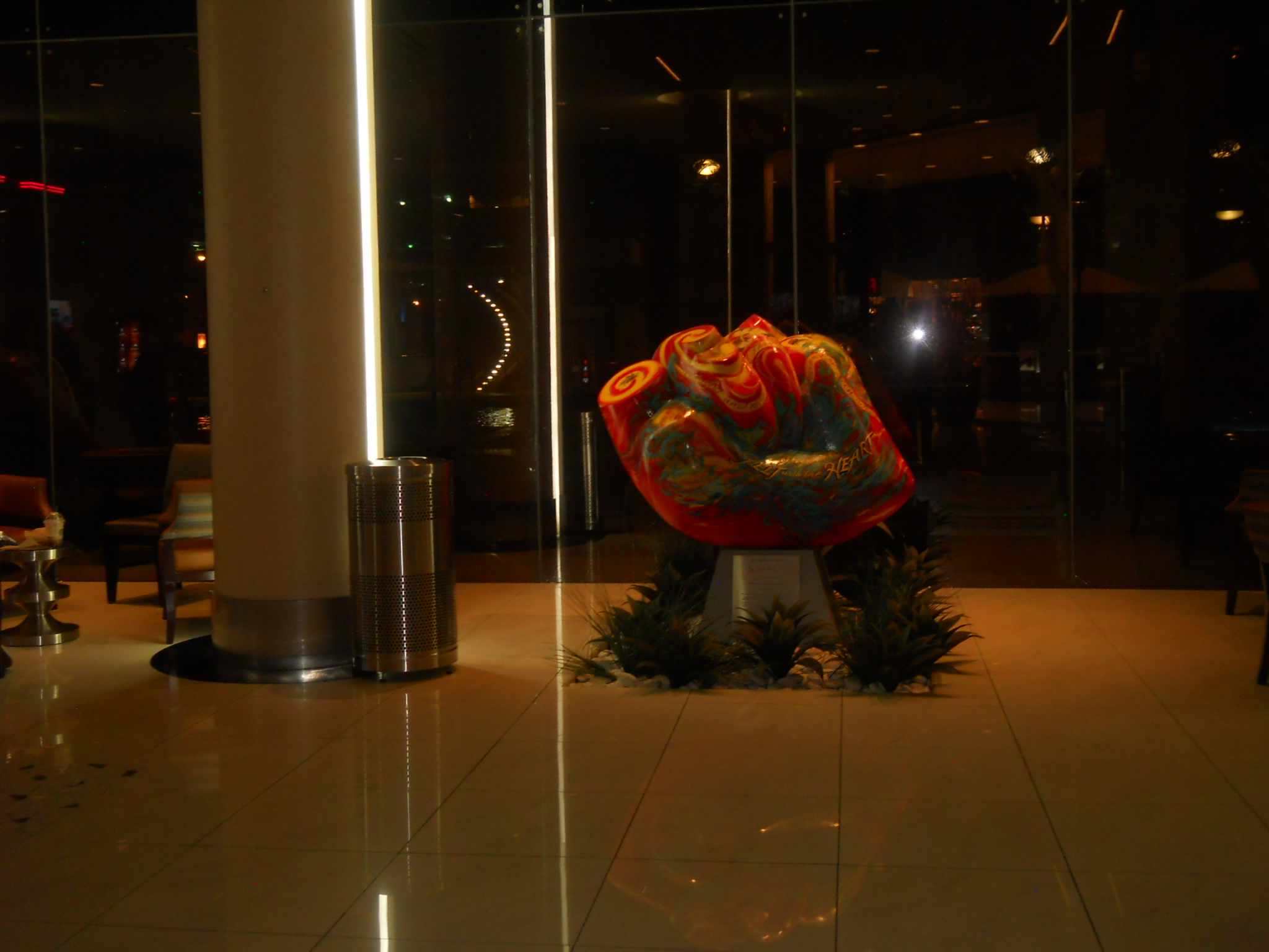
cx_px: 634
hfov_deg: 45.8
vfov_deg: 35.1
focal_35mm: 41
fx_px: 1503
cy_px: 476
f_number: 3.1
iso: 200
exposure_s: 1/30
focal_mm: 6.72
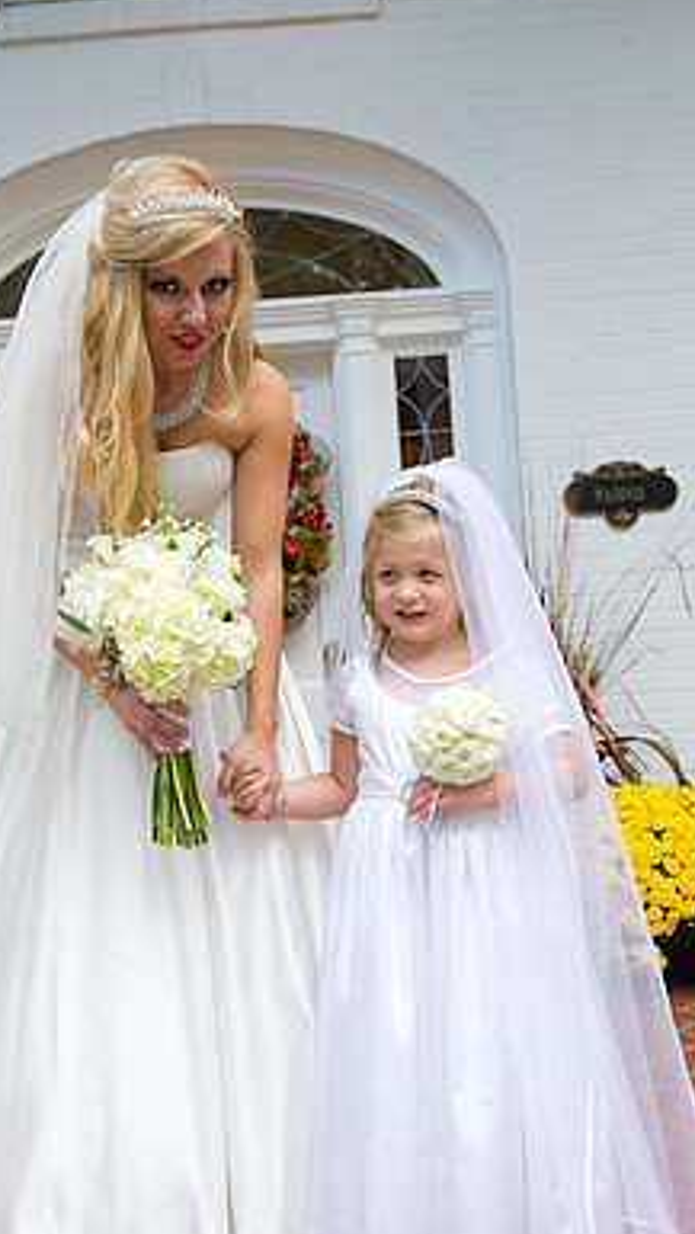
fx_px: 1439
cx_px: 255
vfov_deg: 46.3
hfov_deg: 27.0
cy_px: 673
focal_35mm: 44
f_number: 5
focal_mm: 36
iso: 400
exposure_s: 1/200
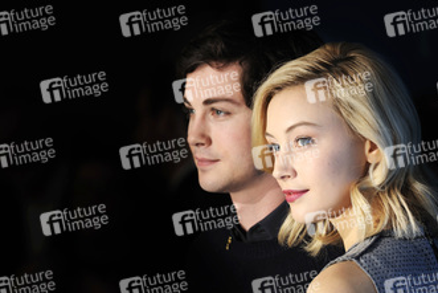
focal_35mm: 272
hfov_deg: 7.6
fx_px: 3311
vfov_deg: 5.1
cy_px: 187
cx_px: 171
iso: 200
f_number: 5
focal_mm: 200
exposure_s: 1/320
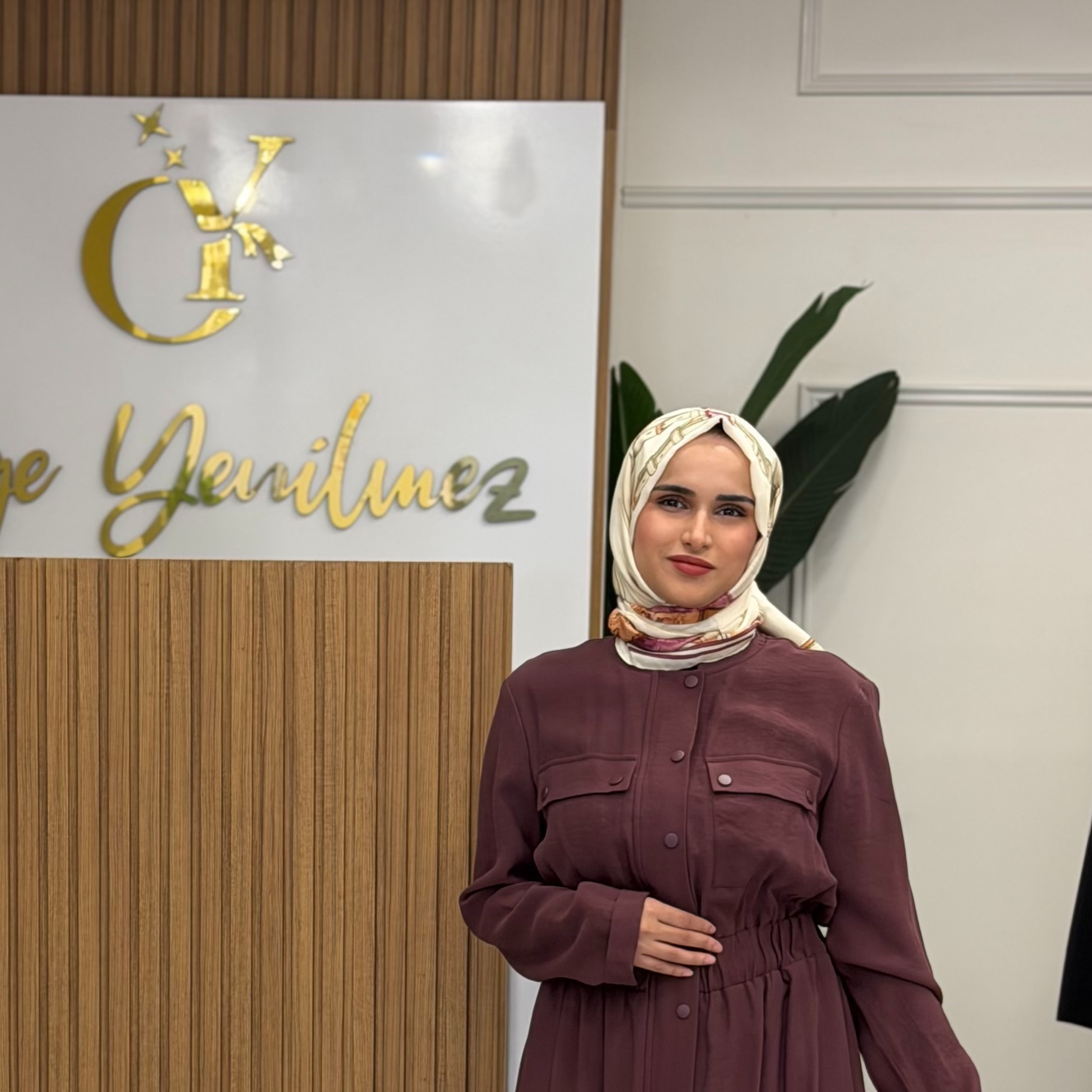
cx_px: 385
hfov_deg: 18.4
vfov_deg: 18.2
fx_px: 3355
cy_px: 982
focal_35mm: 94
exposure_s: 1/50
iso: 64
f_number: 1.78
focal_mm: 6.76
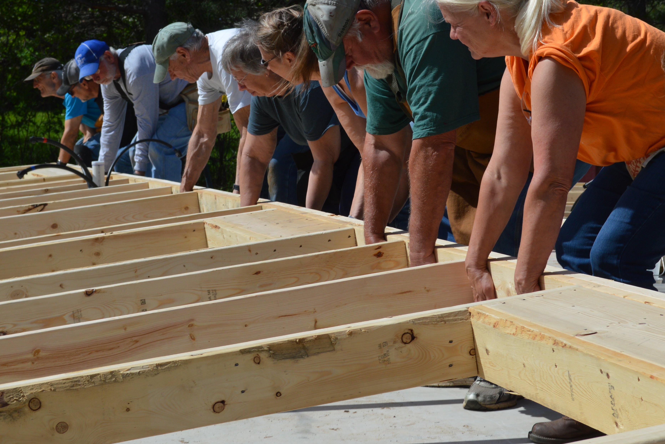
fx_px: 1792
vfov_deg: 14.1
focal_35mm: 97
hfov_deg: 20.9
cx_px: 474
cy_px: 141
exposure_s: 1/320
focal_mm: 40
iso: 100
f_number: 9
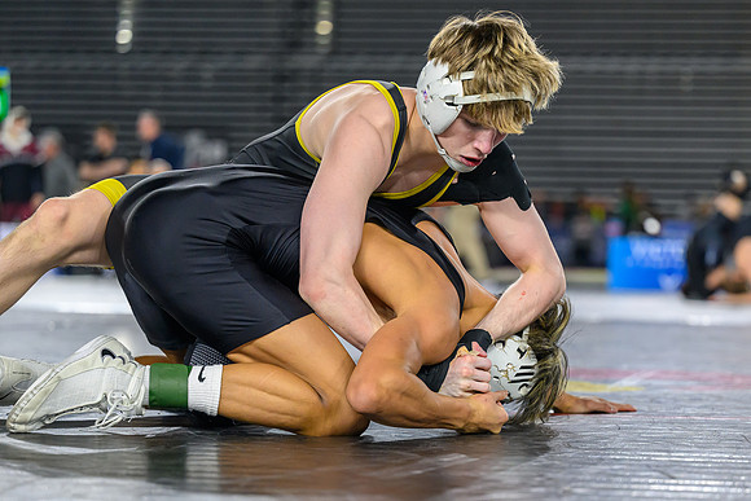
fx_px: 2438
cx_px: 482
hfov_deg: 17.5
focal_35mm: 117
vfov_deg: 11.7
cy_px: 326
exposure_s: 1/1000
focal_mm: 89
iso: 2000
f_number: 2.8
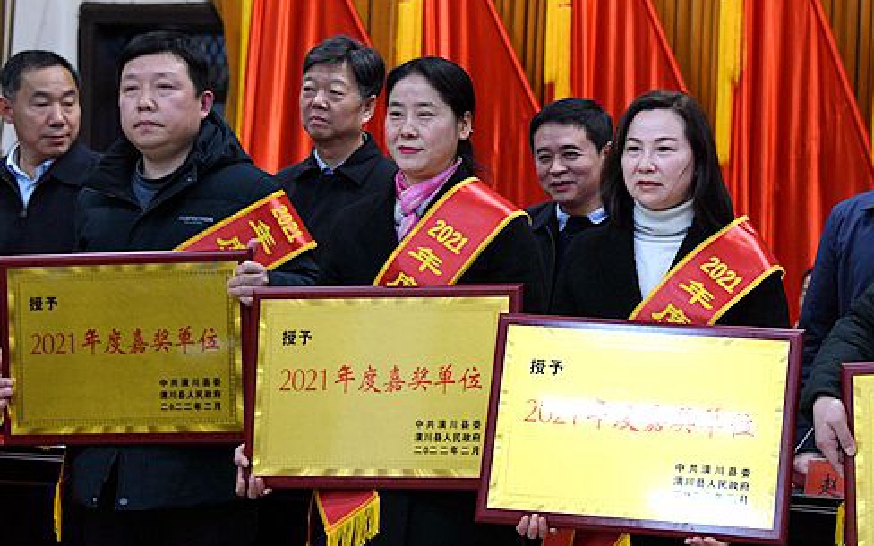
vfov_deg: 11.2
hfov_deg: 17.7
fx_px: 2787
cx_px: 630
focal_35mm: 117
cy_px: 201
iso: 1100
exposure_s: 1/80
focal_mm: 70
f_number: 5
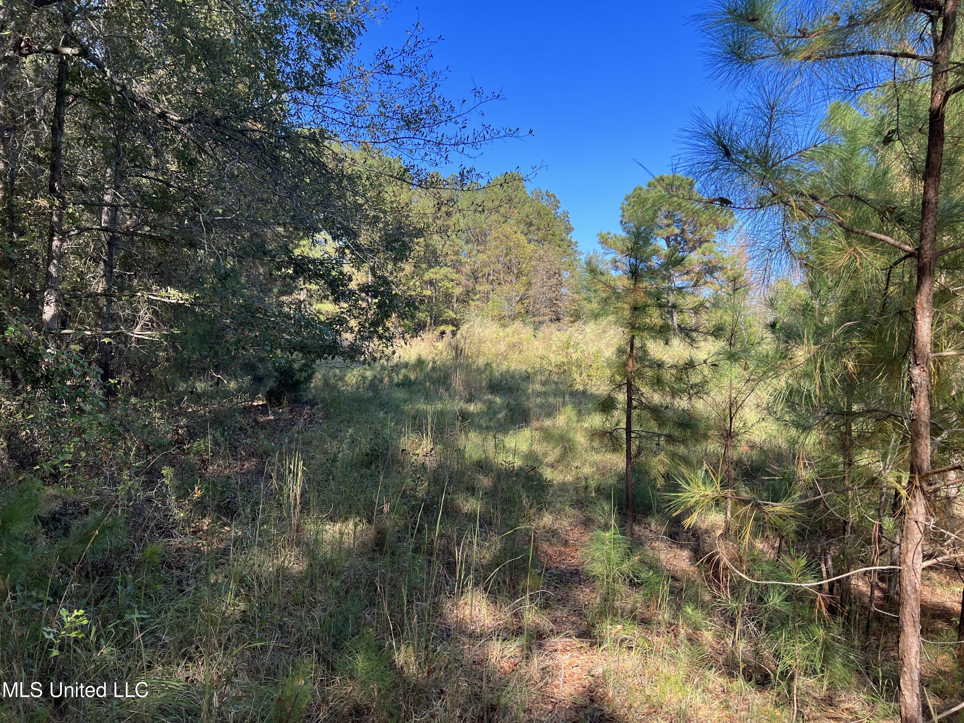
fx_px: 724
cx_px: 482
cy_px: 362
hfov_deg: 67.3
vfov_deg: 53.1
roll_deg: +0.8
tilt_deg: +0.5
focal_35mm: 26
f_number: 1.5
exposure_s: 1/859
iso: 50
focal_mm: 5.7
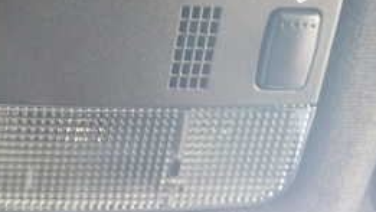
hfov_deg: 22.9
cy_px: 39
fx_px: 898
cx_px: 24
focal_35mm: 90
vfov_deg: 13.4
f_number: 2.5
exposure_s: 1/40
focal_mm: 6.37
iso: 250
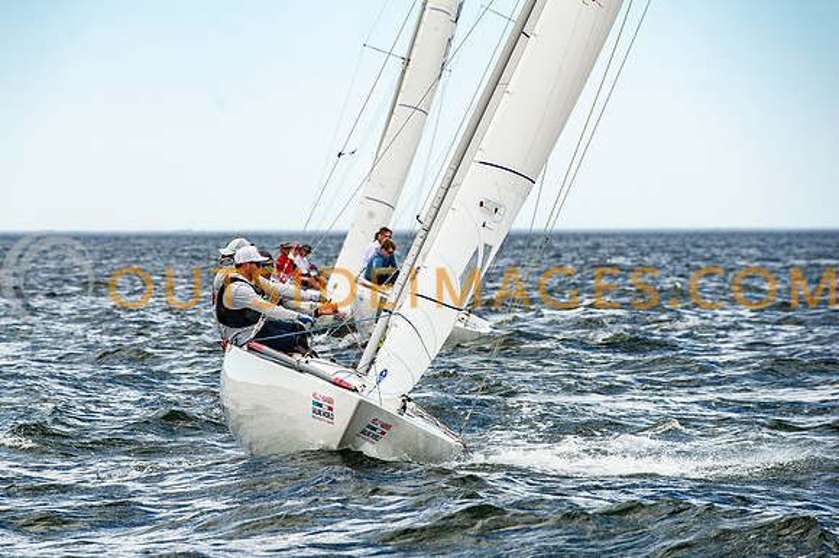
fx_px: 5380
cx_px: 358
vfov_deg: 5.9
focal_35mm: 231
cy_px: 320
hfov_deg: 8.9
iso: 320
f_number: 5.6
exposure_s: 1/1250
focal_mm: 200
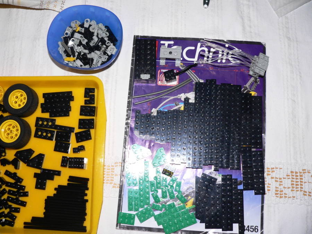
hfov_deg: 51.4
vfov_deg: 39.7
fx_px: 324
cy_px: 117
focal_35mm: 36
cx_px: 156
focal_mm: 6
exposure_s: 1/60
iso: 100
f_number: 2.8
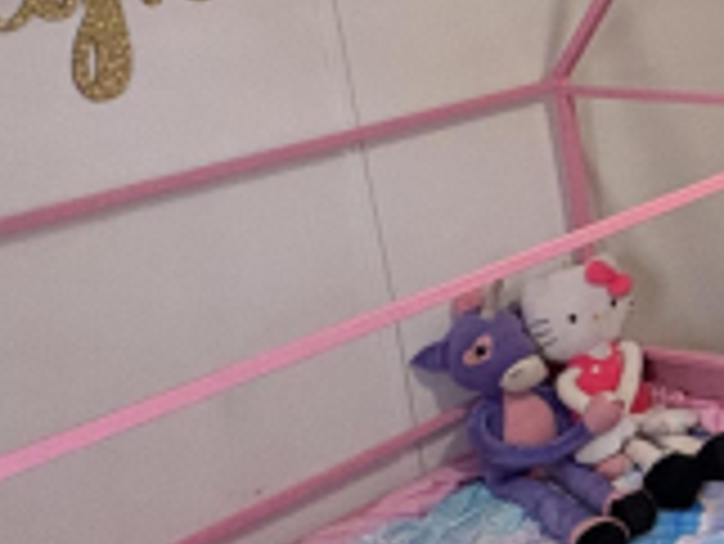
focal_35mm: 58
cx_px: 1266
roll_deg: +6.0
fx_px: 1214
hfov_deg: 22.1
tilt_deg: -8.3
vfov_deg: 23.9
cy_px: -31
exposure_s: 1/60
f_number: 2.2
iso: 320
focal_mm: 2.22
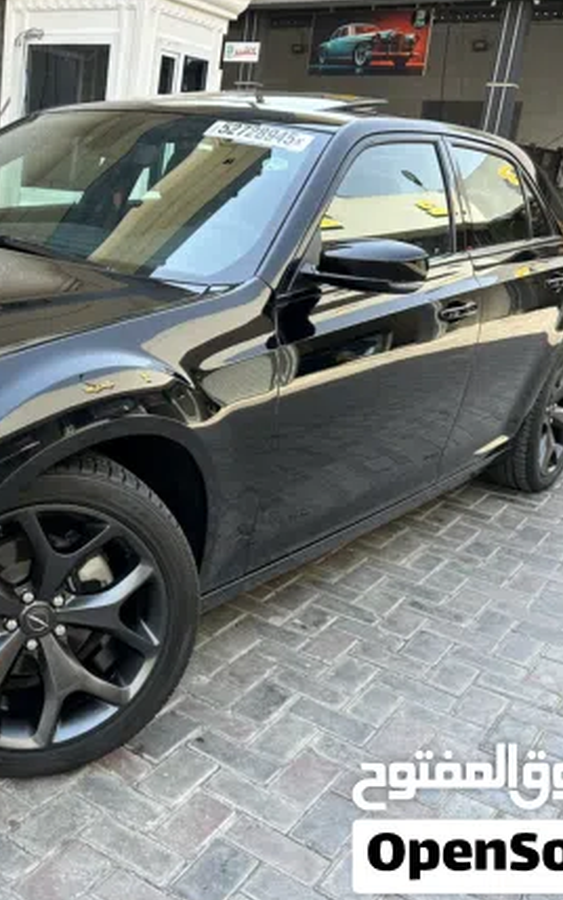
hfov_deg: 31.7
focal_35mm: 38
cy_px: 439
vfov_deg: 51.5
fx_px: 932
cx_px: 36
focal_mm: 6.86
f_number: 1.78
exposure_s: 1/335
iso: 80
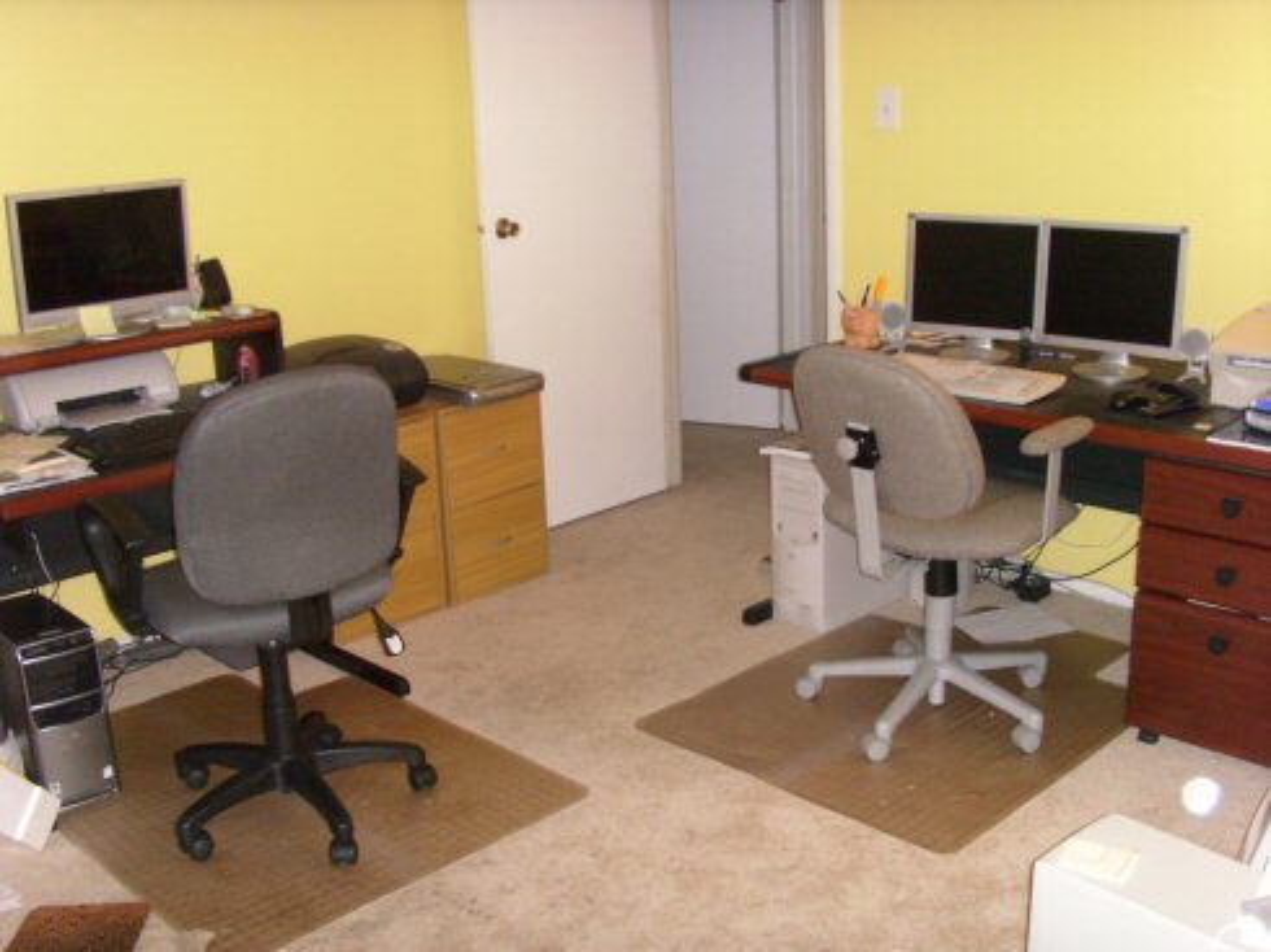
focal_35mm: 36
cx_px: 636
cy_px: 476
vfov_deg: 39.6
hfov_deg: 51.4
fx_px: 1321
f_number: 3.5
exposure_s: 1/45
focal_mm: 6
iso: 100
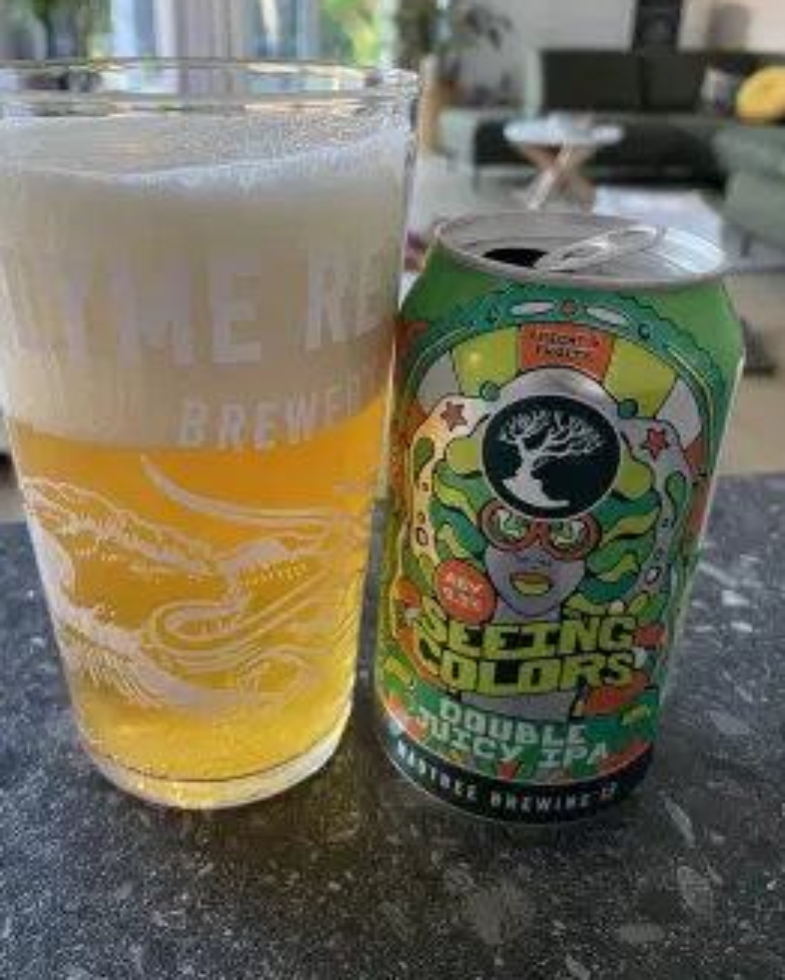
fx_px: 899
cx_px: 351
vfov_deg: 57.0
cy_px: 441
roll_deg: +0.2
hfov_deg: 47.1
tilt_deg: -24.3
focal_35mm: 31
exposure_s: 1/60
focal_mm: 4.25
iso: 500
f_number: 1.8
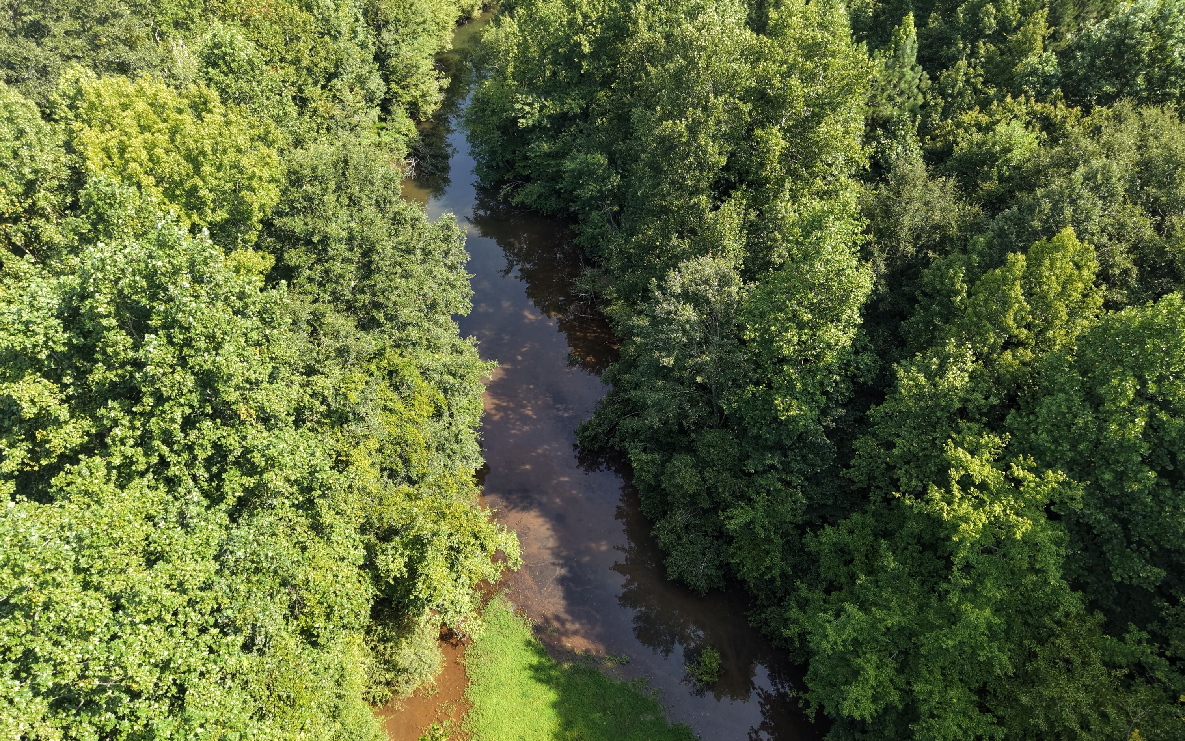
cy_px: 360
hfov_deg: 70.4
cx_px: 602
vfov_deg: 47.6
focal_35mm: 26
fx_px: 840
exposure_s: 1/1000
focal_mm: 8.67
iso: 120
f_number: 1.8
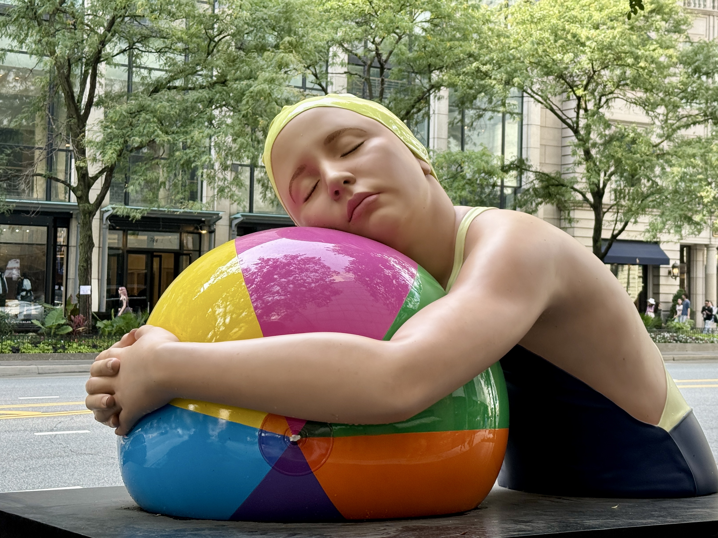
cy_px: 269
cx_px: 359
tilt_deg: +2.4
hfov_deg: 39.7
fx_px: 996
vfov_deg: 30.3
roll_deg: -2.5
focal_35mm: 48
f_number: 1.78
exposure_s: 1/434
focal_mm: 6.76
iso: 80
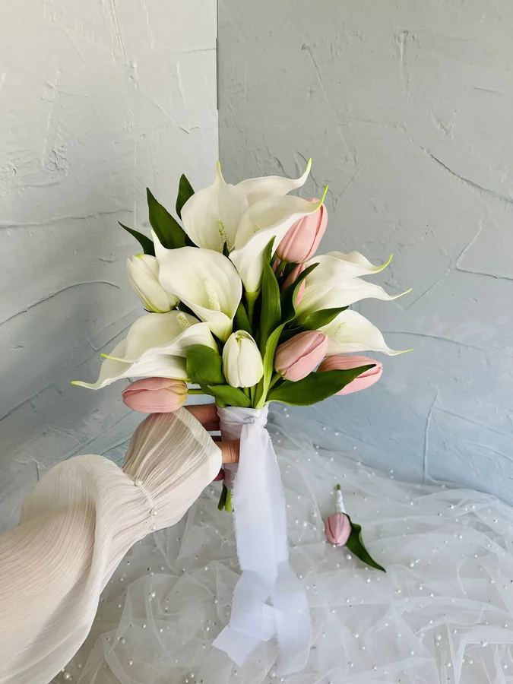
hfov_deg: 53.1
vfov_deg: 67.3
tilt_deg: -31.9
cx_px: 256
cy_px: 342
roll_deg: +0.4
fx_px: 514
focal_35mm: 26
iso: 40
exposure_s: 1/282
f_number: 1.6
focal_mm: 5.1
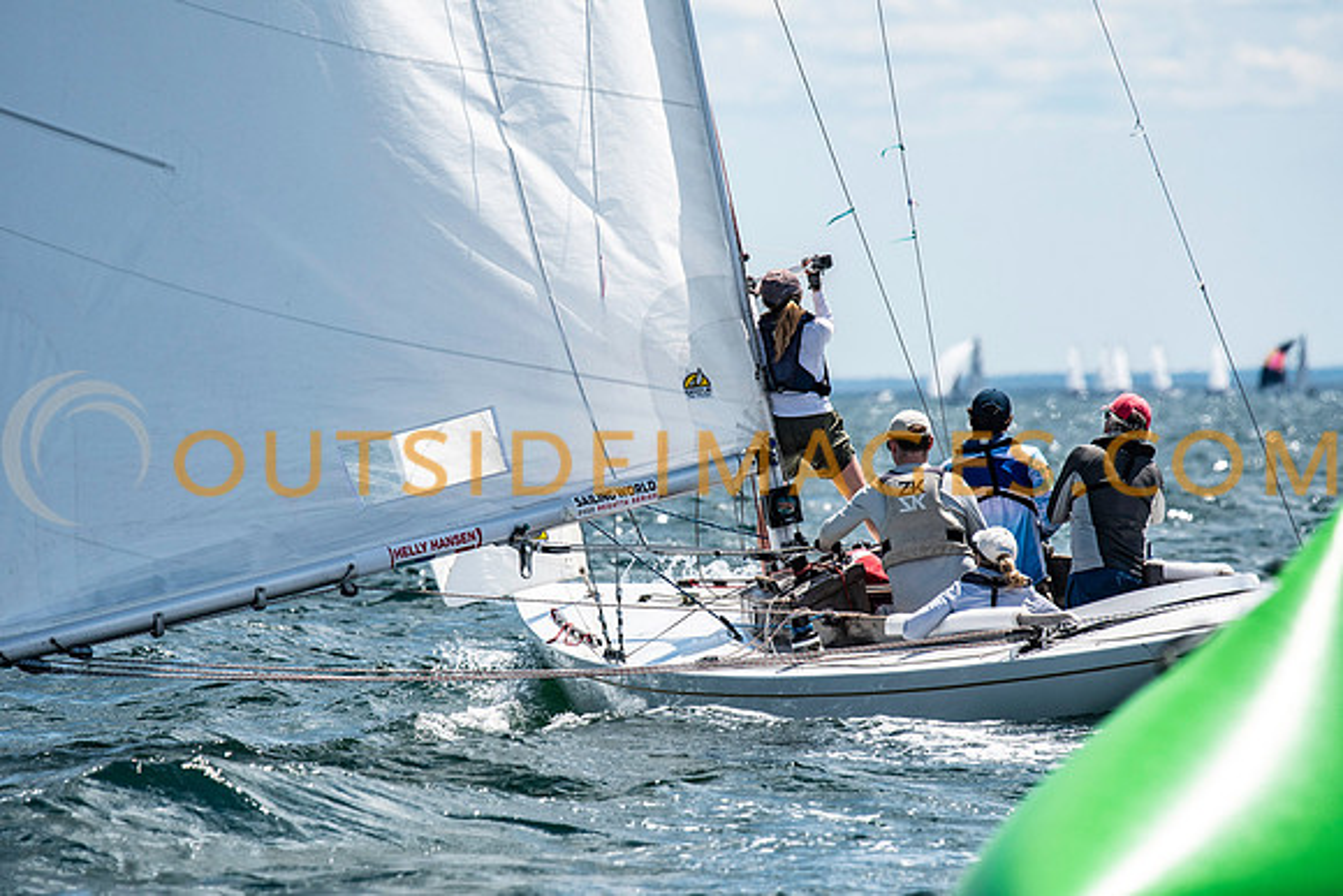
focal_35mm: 450
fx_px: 16791
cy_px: 448
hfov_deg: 4.6
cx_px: 672
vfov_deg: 3.1
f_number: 5.6
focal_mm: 300
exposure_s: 1/3200
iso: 320
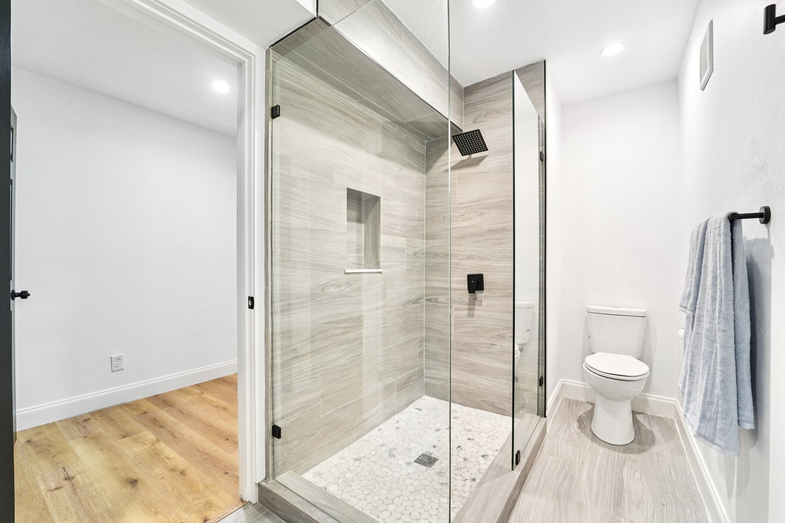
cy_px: 262
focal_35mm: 14
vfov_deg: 81.2
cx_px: 392
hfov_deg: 104.3
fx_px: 305
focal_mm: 14
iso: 500
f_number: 8
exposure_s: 1/20
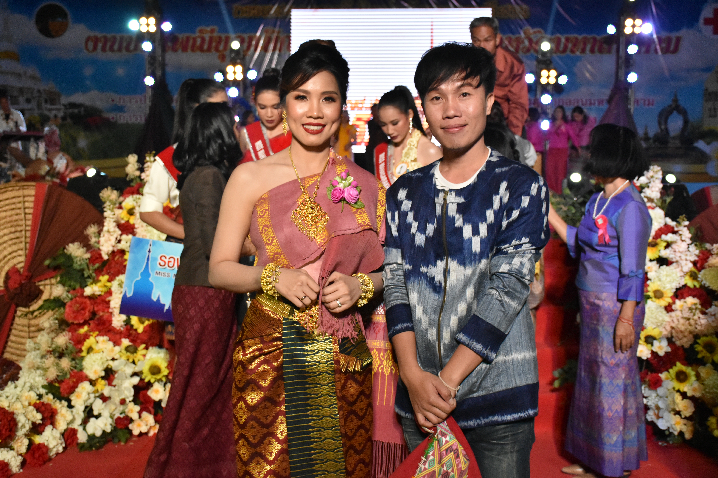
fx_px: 957
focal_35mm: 48
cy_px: 239
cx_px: 359
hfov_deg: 41.1
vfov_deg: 28.1
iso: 2500
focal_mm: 32
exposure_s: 1/640
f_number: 4
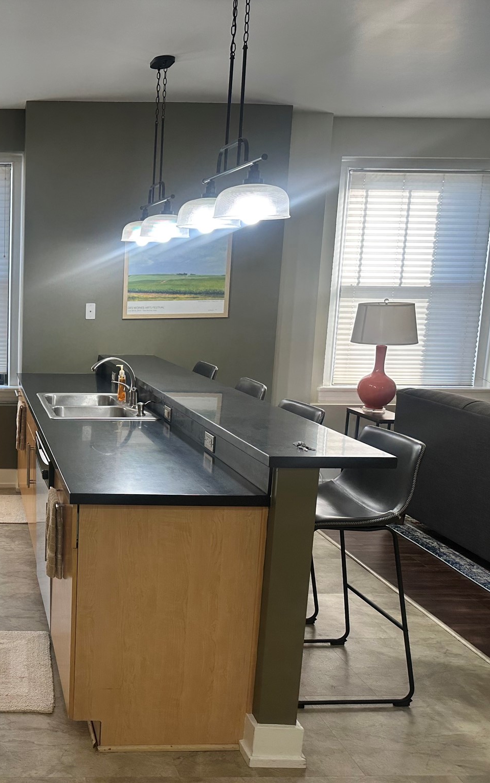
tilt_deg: -9.6
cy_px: 391
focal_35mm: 34
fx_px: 726
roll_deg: -0.9
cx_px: -6
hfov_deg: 33.9
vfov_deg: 56.7
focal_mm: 6.86
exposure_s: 1/120
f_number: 1.78
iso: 125
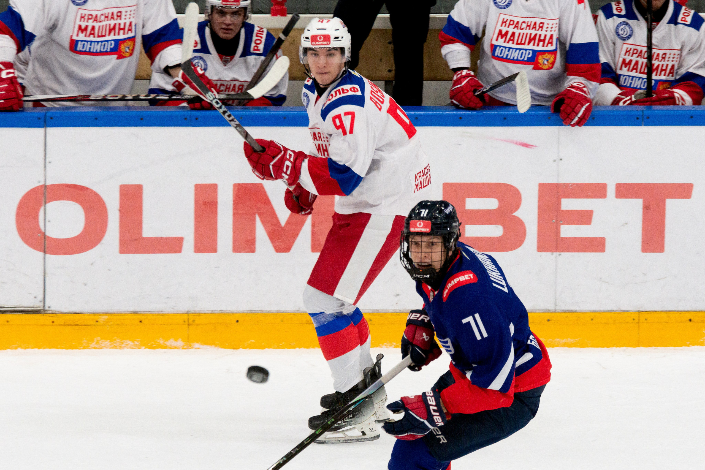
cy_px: 314
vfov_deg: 3.2
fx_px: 8488
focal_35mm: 433
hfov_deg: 4.8
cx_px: 396
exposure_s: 1/1000
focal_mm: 200
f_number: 5.6
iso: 2000
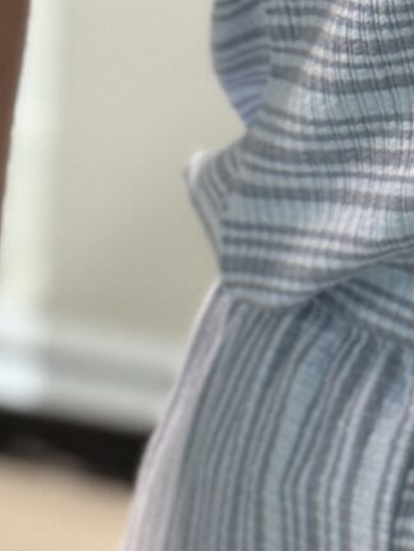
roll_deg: -4.9
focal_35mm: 284
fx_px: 4527
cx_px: 560
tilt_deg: -20.5
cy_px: 81
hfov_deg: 5.2
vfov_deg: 7.0
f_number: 1.78
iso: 200
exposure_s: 1/60
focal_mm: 6.76
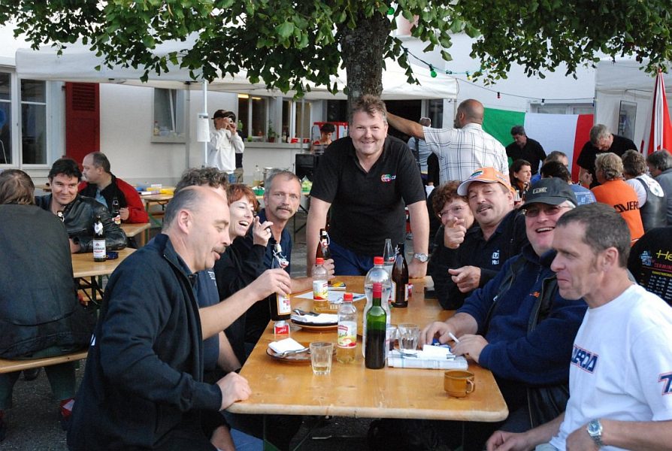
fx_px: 870
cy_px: 226
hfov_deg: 42.2
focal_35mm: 46
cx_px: 336
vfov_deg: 29.1
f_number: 4
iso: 1600
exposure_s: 1/640
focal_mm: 31
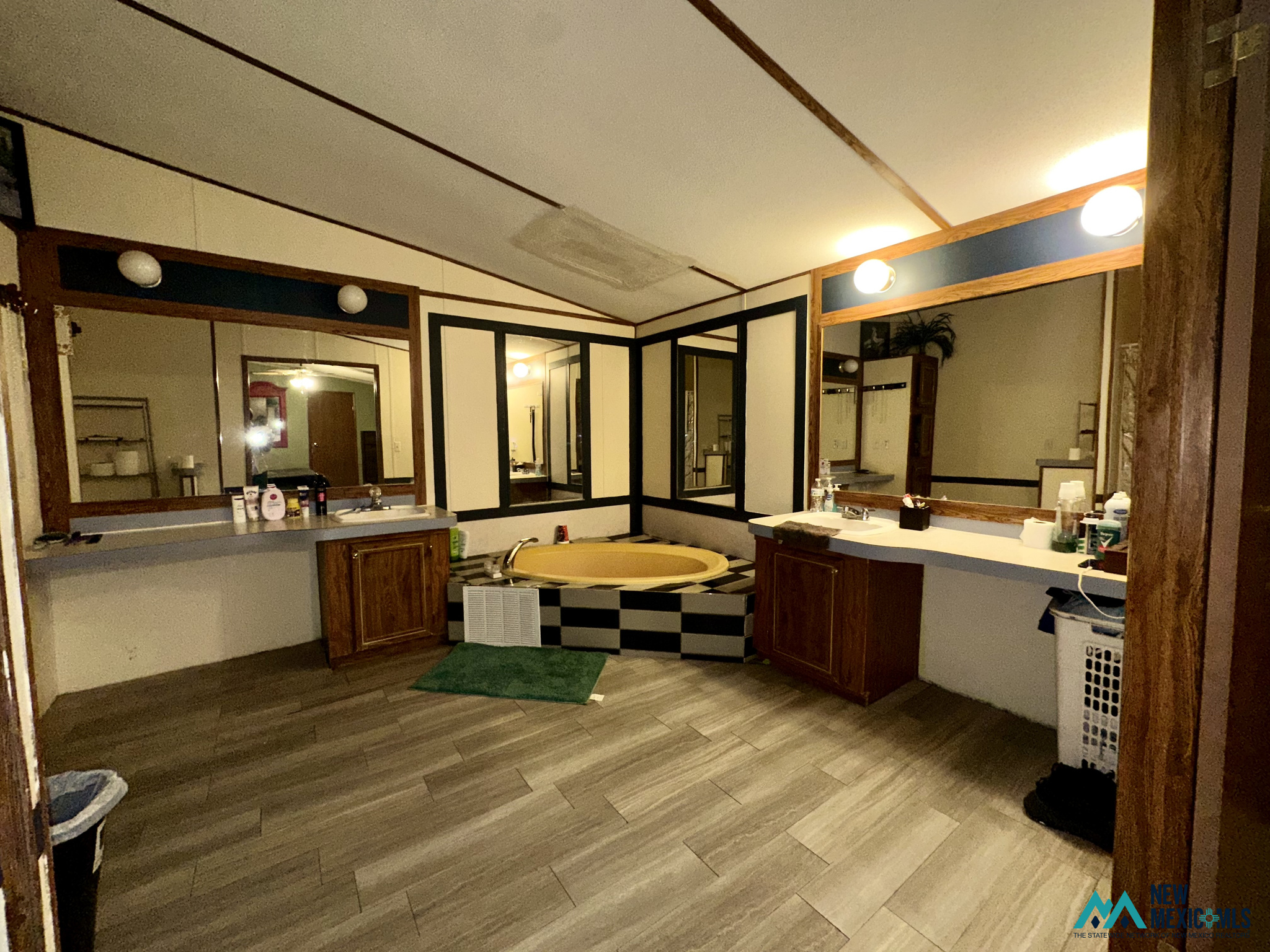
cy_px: 476
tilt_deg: -3.9
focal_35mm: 14
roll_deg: +0.4
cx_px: 635
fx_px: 514
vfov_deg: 85.7
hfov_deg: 102.1
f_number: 2.2
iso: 100
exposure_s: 1/60
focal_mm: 2.22
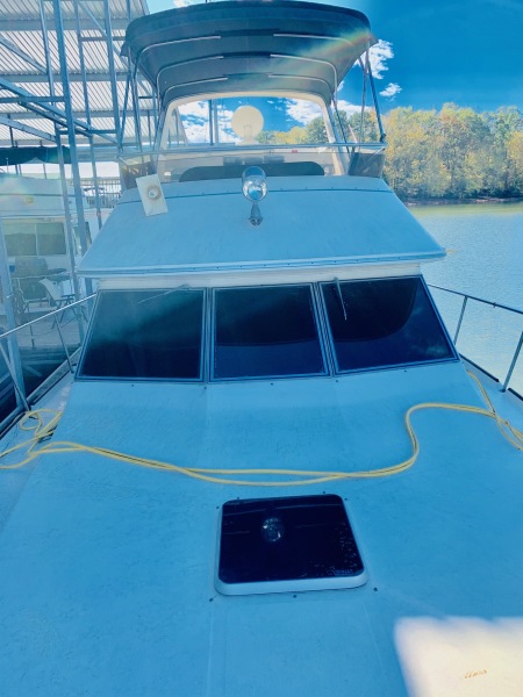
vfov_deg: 67.3
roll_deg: +2.0
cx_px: 262
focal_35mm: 26
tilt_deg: -13.4
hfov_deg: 53.1
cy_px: 348
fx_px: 524
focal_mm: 4.25
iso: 25
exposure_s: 1/887
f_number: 1.8
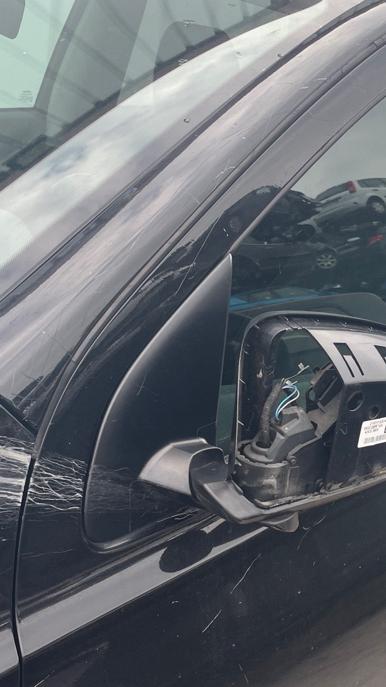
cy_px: 367
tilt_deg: -20.5
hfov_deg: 23.7
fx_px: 910
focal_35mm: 50
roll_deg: -9.9
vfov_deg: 41.3
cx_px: 290
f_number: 1.6
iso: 32
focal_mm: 4.2
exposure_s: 1/376
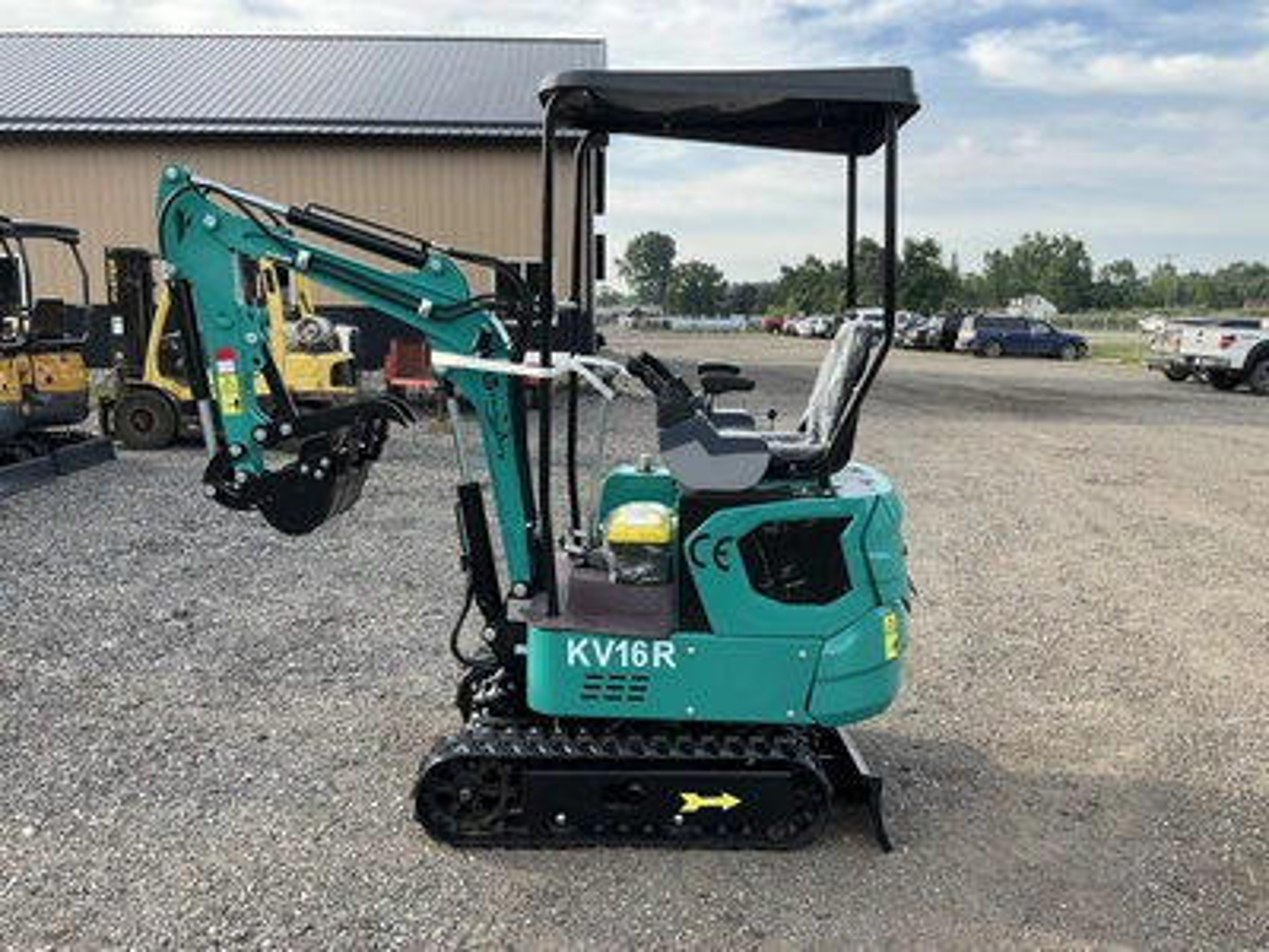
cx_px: 634
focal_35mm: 29
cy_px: 476
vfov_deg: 48.2
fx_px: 1063
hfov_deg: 61.7
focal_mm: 3
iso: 25
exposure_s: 1/540
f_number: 1.8
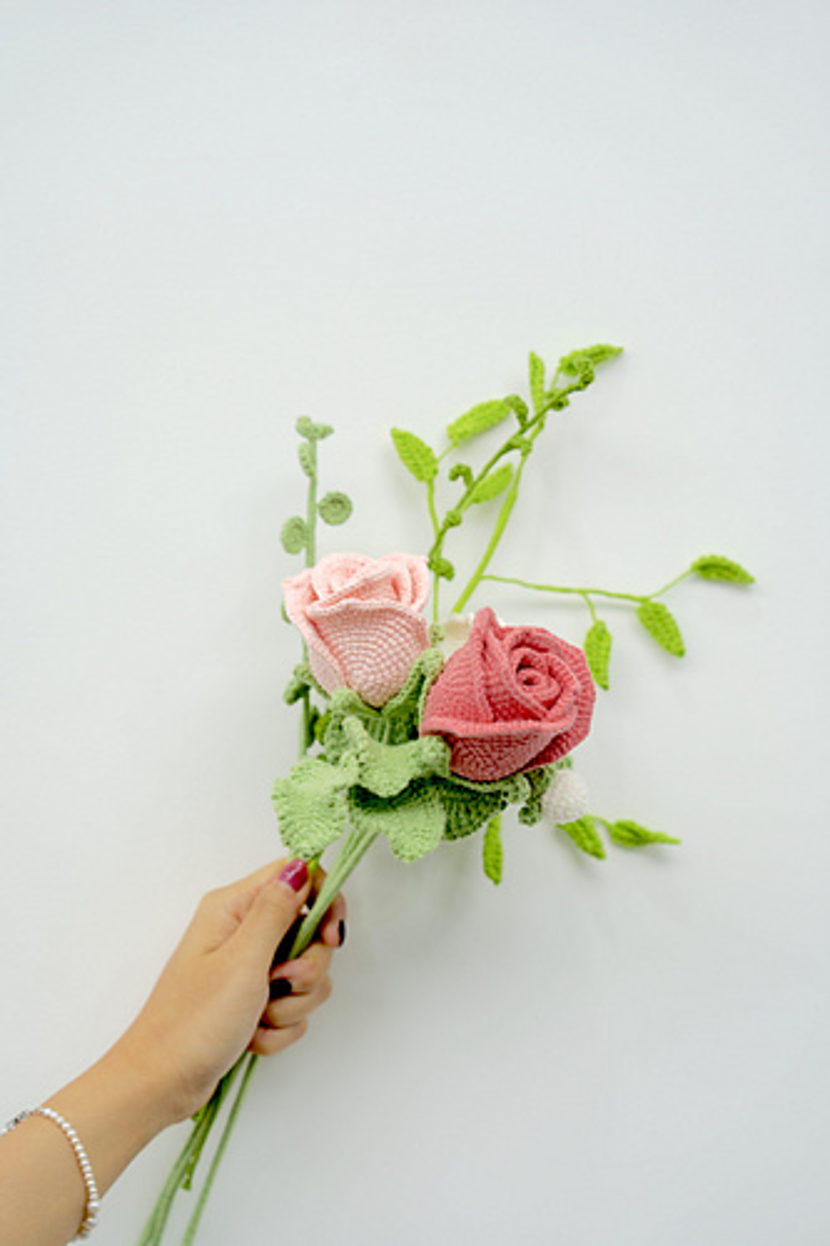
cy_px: 623
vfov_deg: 29.7
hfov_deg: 20.0
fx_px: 2353
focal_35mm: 68
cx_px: 415
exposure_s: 1/15
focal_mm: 68
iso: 50
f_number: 2.8
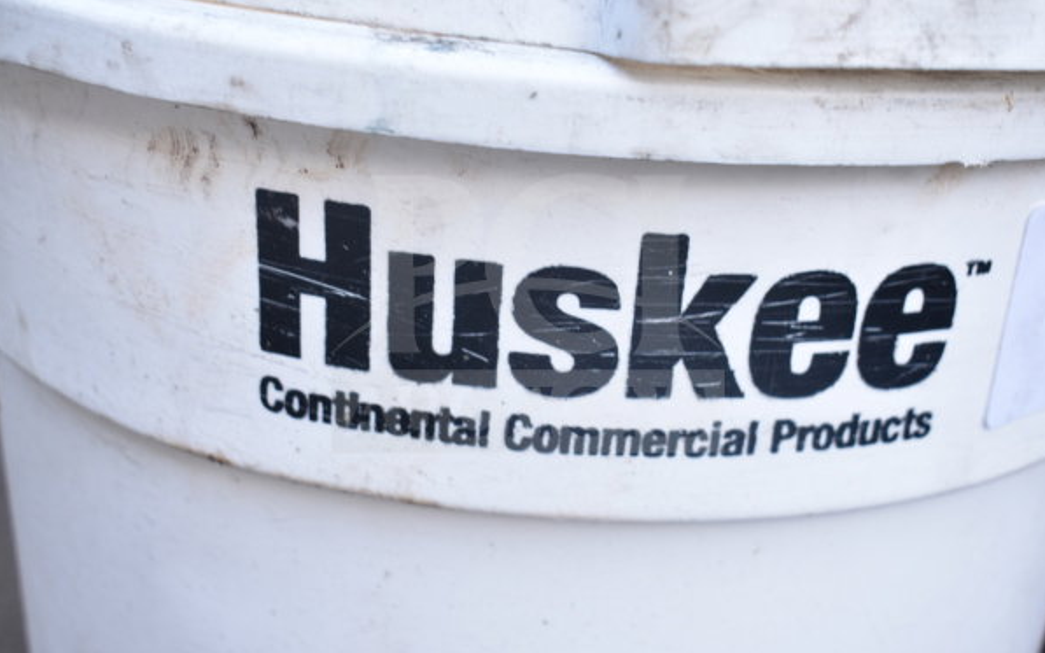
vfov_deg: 25.8
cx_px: 527
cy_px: 314
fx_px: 1424
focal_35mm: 50
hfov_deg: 40.3
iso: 200
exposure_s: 1/100
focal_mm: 32
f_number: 5
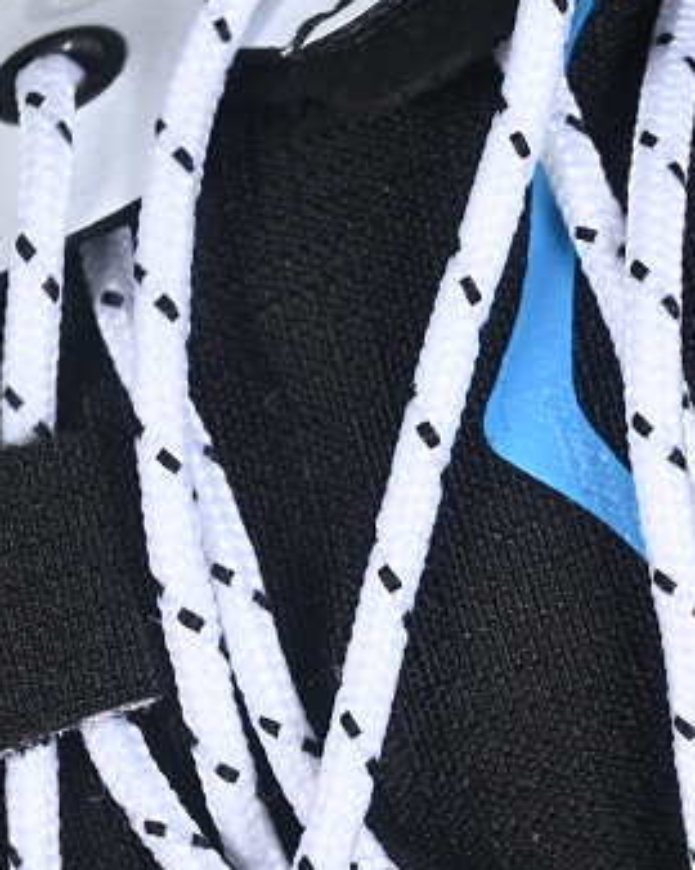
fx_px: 5790
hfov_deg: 6.9
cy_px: 422
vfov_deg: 8.6
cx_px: 626
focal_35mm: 225
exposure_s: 1/60
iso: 160
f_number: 6.3
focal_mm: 50
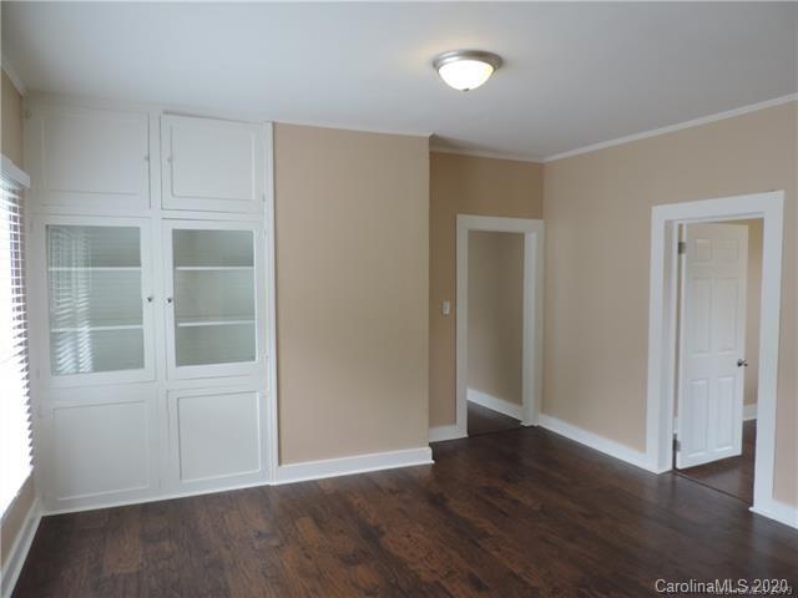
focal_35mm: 24
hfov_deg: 71.6
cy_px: 299
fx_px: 553
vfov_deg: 56.8
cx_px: 399
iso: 140
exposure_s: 1/30
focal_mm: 4.3
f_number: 3
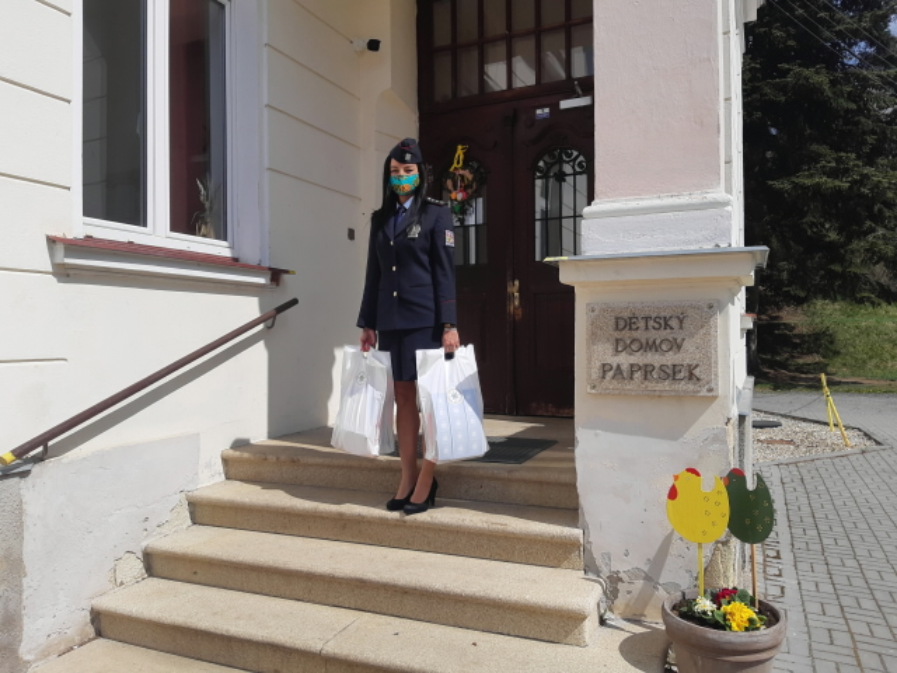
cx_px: 448
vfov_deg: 53.1
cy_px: 336
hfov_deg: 67.3
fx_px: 674
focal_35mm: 26
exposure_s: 1/3597
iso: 40
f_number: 1.7
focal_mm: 3.93
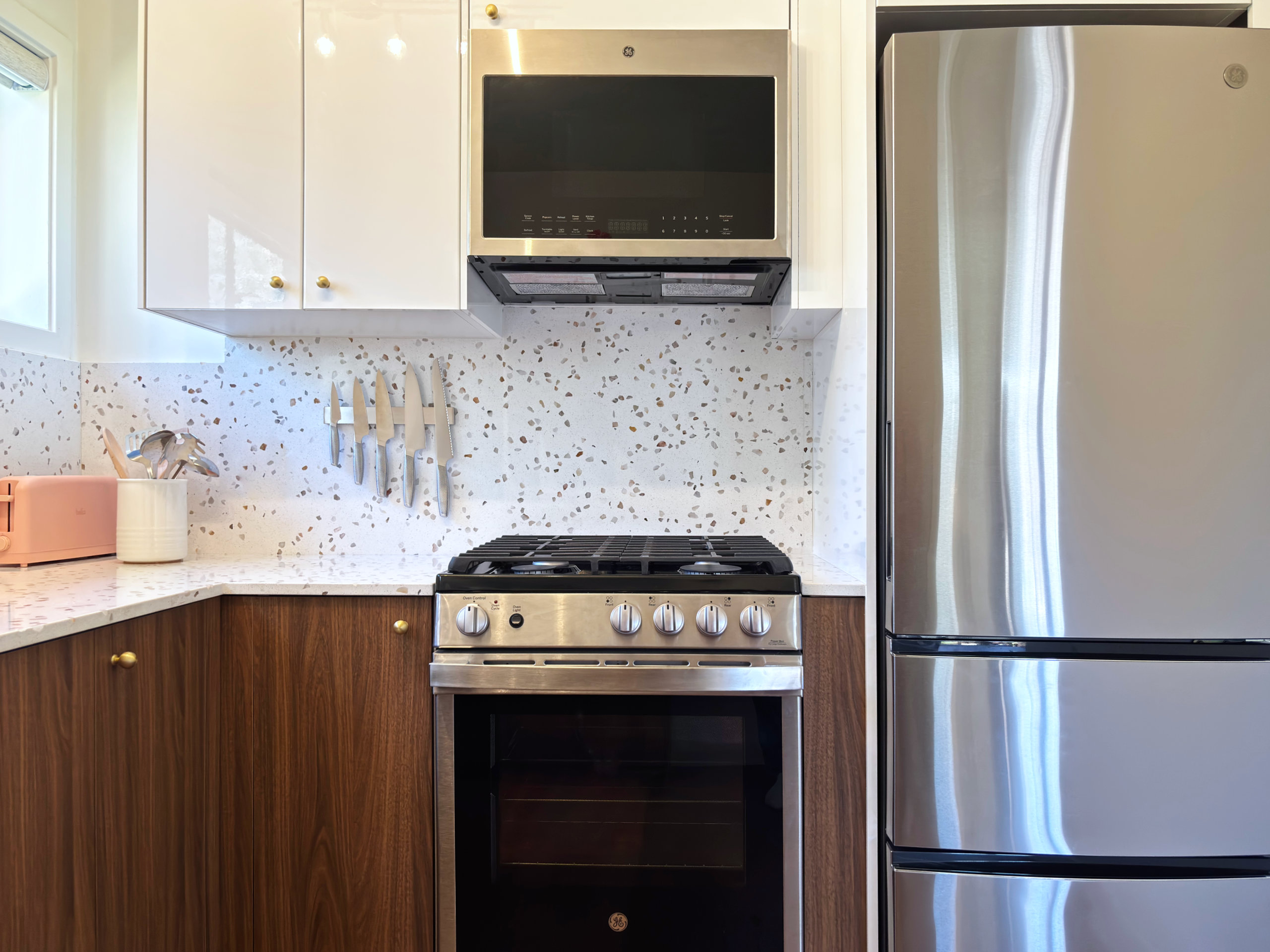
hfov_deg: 67.3
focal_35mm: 26
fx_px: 954
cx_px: 635
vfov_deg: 53.1
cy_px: 476
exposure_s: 1/60
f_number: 1.6
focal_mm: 6
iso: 50
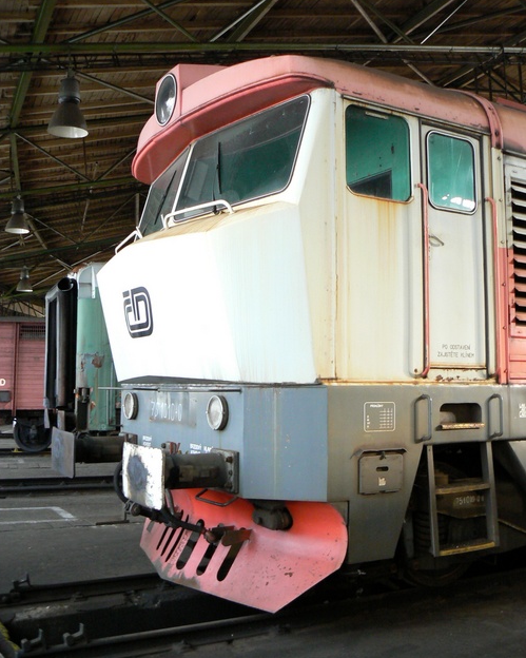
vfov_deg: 47.9
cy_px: 308
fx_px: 740
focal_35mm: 38
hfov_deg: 39.1
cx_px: 264
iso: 200
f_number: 2.8
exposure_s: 1/6
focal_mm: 6
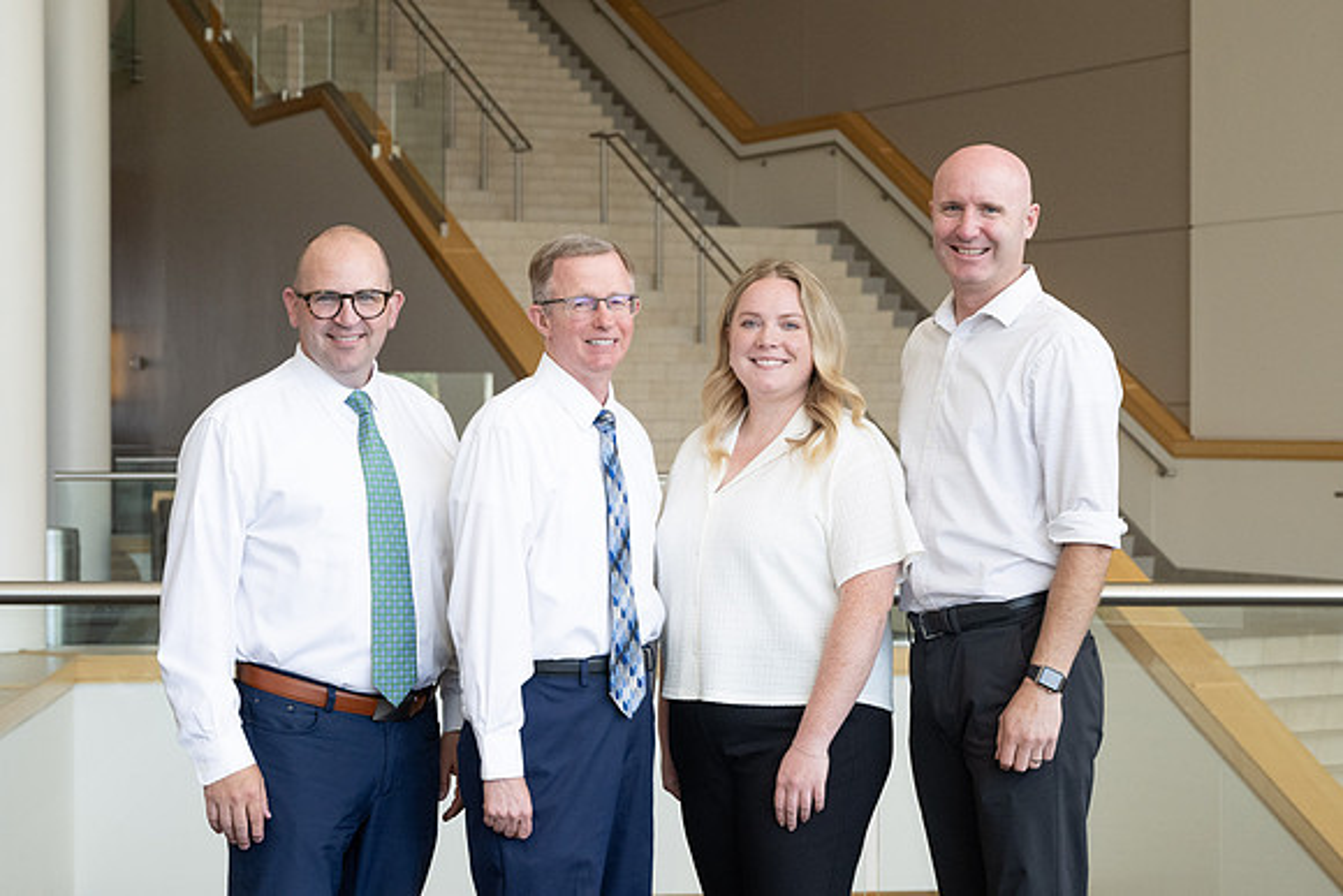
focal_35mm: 77
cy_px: 427
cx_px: 700
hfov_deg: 26.4
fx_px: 2858
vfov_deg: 17.8
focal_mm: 63
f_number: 5.6
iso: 2000
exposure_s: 1/400
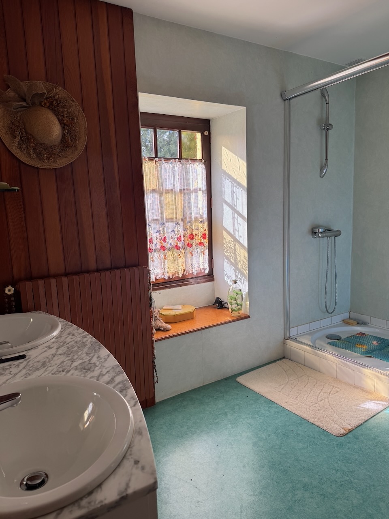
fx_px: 360
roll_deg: +1.3
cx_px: 194
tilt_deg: -8.5
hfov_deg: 56.8
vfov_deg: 71.6
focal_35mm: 24
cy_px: 260
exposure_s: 1/249
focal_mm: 6.76
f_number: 1.78
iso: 80
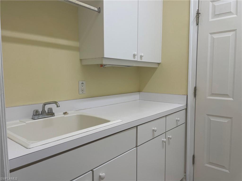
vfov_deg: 53.1
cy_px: 90
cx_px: 121
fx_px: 182
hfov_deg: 67.3
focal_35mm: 26
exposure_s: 1/120
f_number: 1.6
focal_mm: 4.2
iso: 40
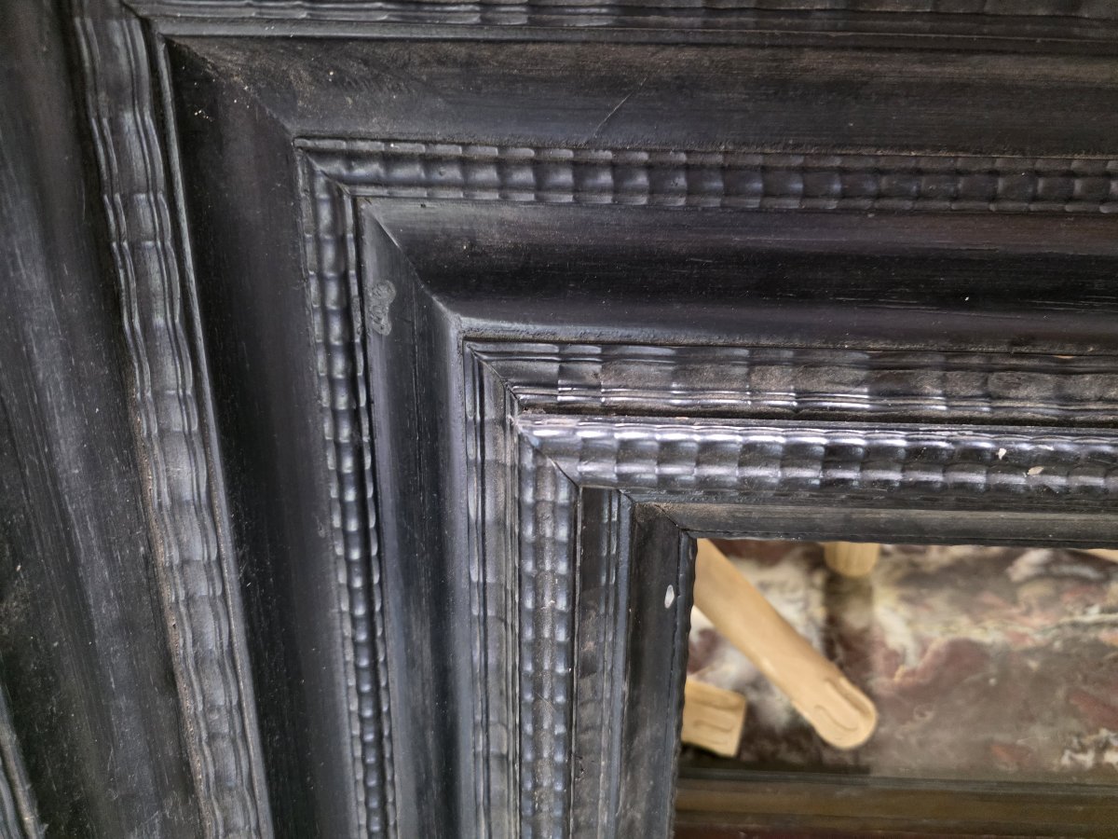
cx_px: 559
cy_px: 420
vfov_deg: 58.9
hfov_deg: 73.9
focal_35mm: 23
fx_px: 743
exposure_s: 1/100
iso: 2500
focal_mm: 6.3
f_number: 1.7
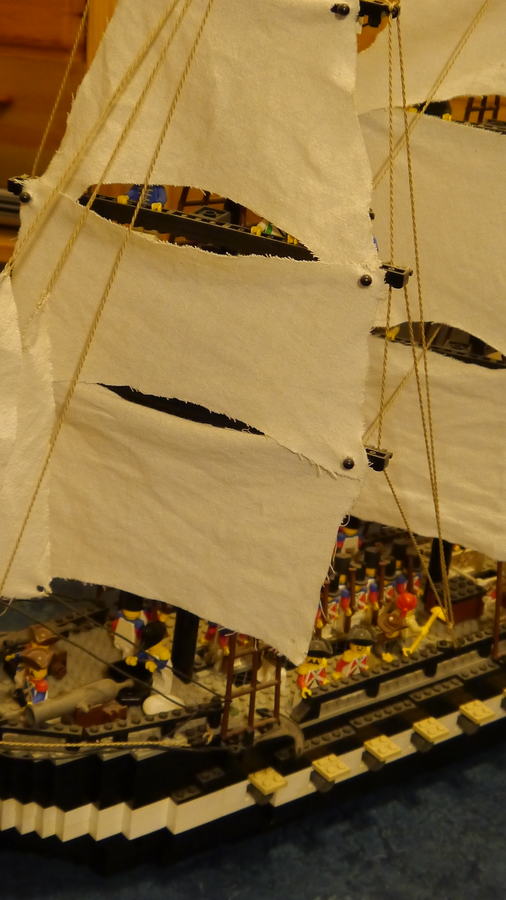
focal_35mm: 60
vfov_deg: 34.9
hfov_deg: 20.0
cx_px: 298
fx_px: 1431
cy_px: 406
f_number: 3.5
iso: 800
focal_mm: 14
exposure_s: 1/25
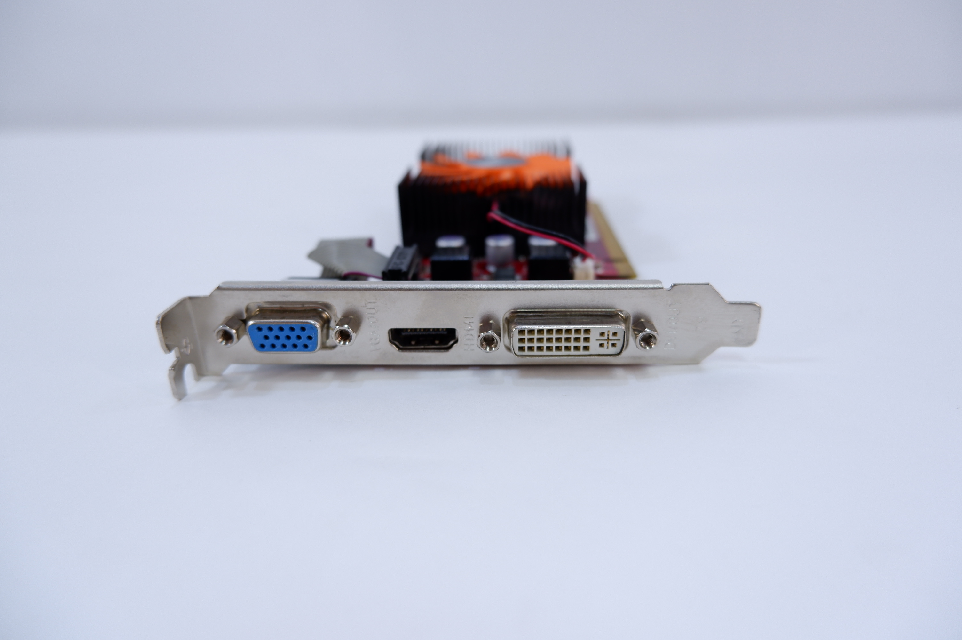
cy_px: 320
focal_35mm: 23
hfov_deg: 76.1
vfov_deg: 55.0
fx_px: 614
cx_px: 481
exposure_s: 1/125
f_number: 3.5
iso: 200
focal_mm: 15
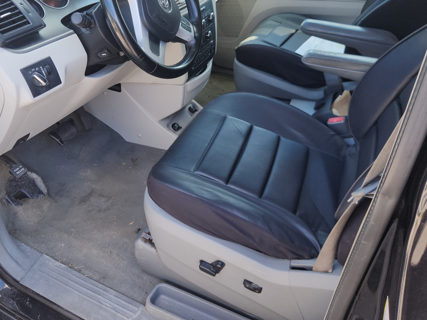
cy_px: 104
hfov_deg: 56.1
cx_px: 160
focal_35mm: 32
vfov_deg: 43.5
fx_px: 395
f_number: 1.8
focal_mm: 5.4
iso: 20
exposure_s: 1/163
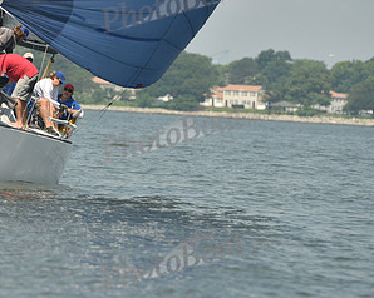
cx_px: 38
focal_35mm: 732
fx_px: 8097
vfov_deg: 2.1
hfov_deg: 2.6
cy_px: 83
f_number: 7.1
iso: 320
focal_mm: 400
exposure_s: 1/1250
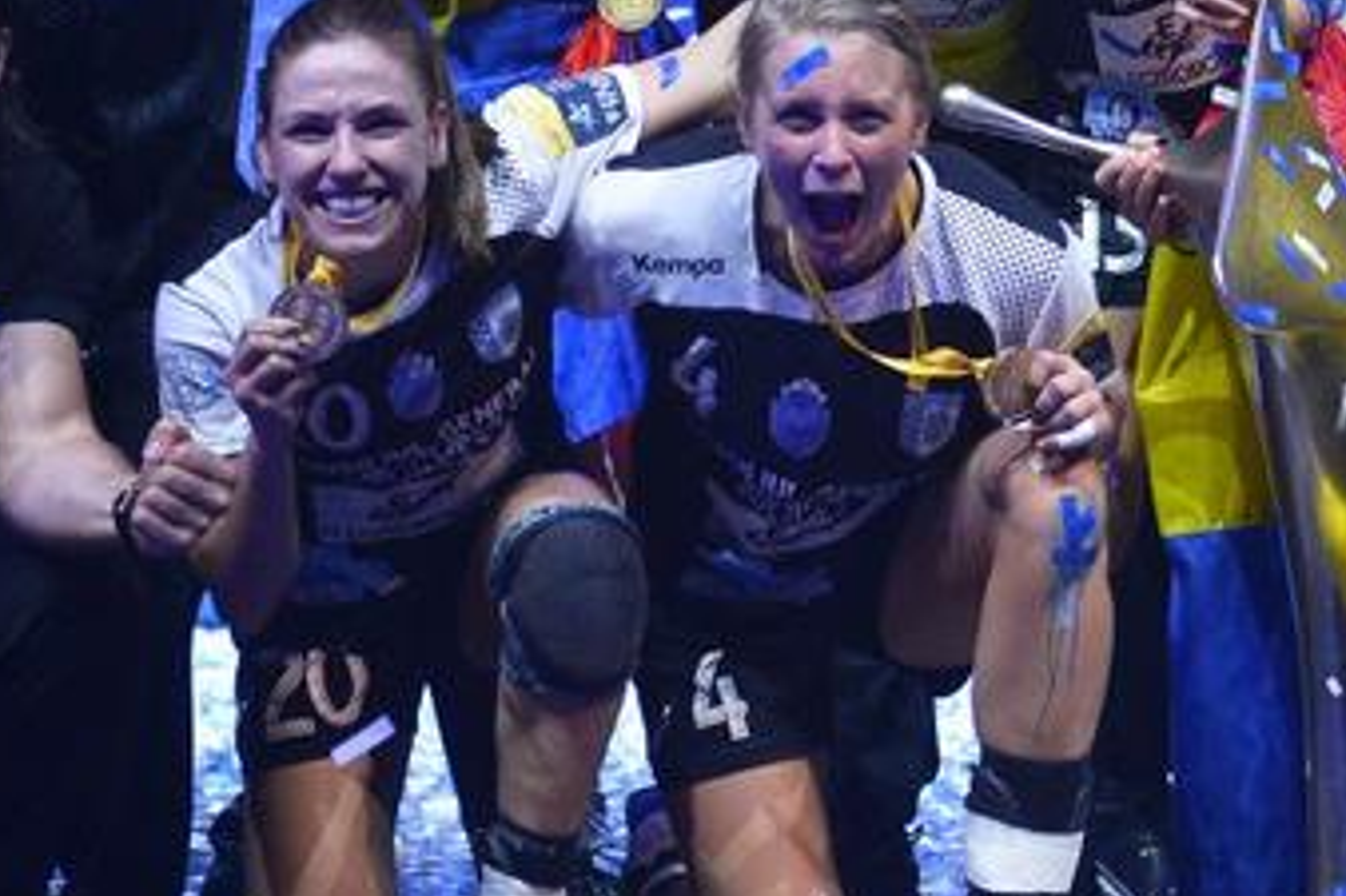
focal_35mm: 138
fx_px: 5157
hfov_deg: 14.7
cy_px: 133
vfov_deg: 9.9
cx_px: 1254
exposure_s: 1/1000
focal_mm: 55
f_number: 2.8
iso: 2000
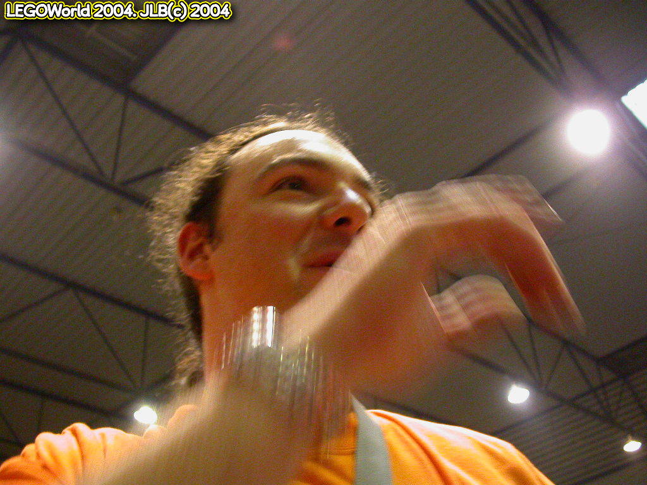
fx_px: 710
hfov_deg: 49.0
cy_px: 242
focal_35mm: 38
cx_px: 324
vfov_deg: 37.7
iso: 400
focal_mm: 7.85
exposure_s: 1/30
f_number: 2.6
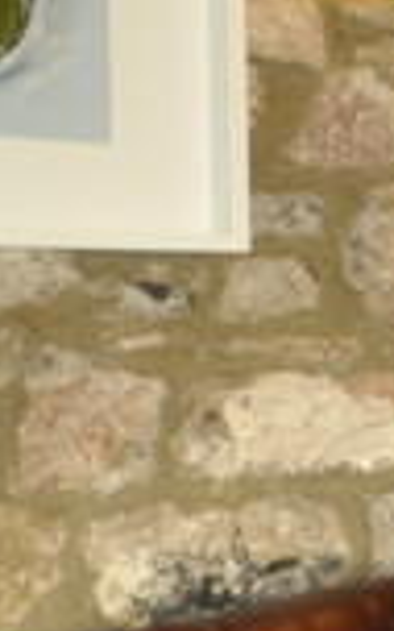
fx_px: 1770
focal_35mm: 103
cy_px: 378
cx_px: 1850
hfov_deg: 6.8
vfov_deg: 20.2
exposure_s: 1/60
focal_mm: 10
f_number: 3.5
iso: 800
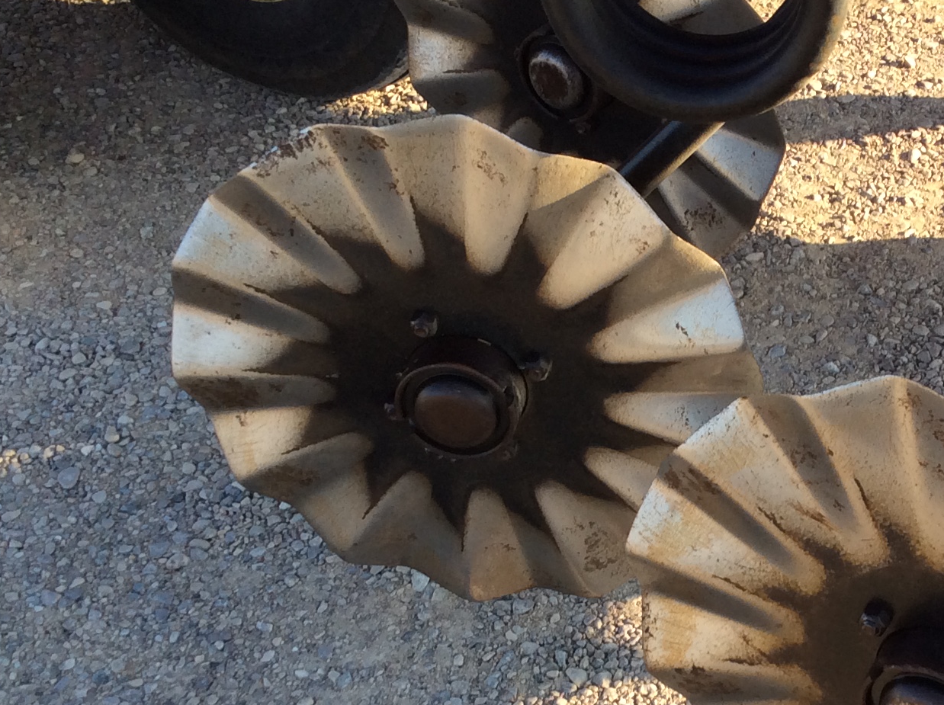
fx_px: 1825
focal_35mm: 67
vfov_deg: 21.8
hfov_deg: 28.4
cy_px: 479
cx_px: 757
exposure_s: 1/270
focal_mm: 3.3
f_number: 2.4
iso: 32
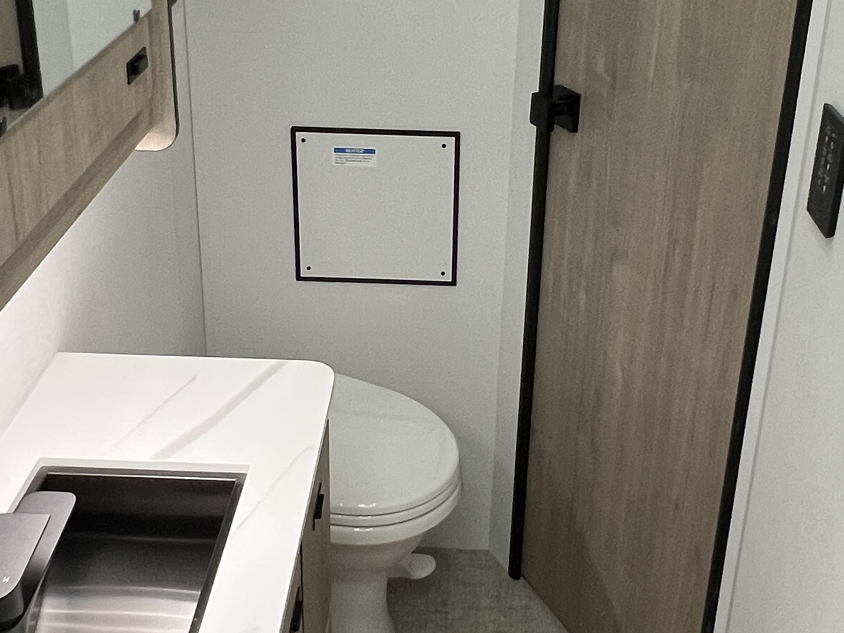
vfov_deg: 32.7
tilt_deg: -25.5
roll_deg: -4.1
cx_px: 423
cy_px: 243
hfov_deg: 42.9
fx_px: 1073
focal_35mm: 44
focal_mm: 1.57
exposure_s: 1/99
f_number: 1.8
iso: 160
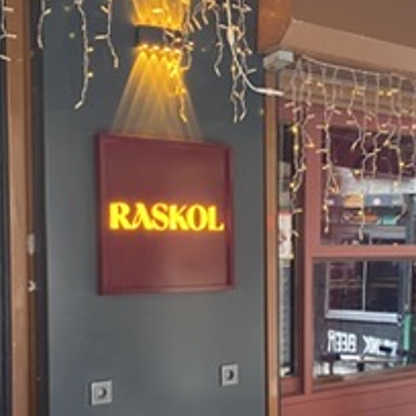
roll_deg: +0.0
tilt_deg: -3.1
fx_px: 734
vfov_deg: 31.3
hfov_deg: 31.6
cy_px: 288
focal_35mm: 54
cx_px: 228
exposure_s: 1/60
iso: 500
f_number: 1.8
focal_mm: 4.25
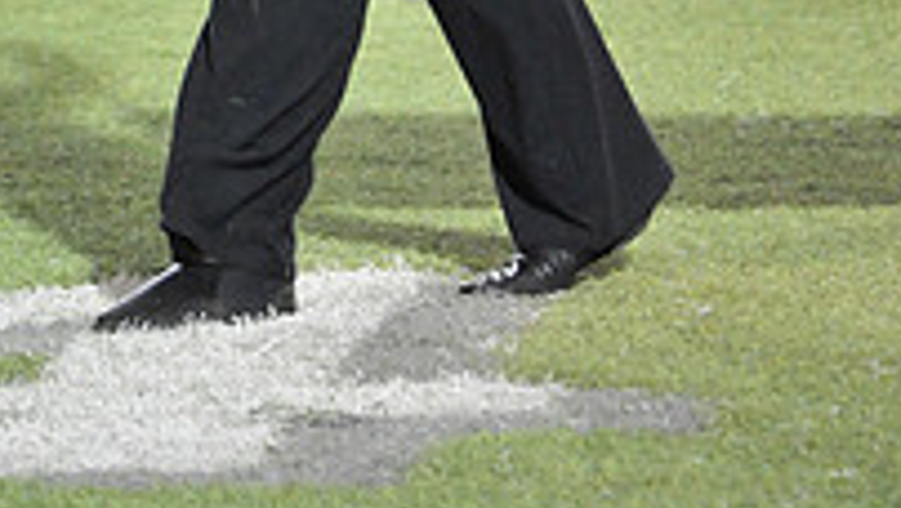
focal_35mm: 450
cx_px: 268
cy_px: -704
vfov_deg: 2.7
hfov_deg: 4.8
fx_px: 10759
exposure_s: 1/160
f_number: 6.3
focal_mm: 150
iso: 6400
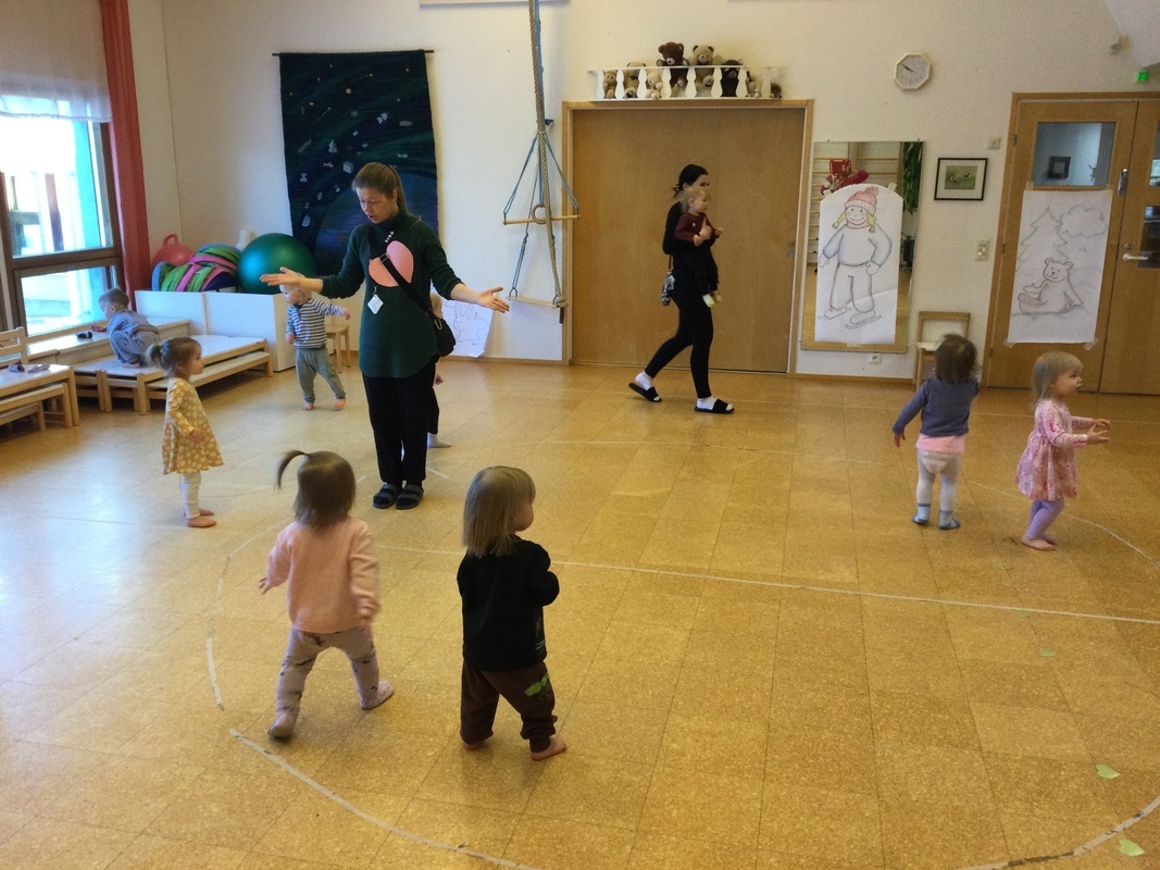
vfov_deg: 45.4
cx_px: 580
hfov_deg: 58.4
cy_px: 435
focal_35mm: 31
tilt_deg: -13.2
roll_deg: +0.0
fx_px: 1039
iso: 40
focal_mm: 3.3
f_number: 2.4
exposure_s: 1/33
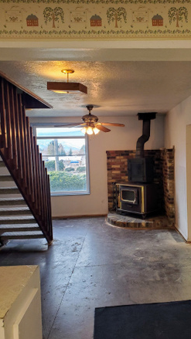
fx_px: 279
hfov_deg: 37.4
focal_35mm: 31
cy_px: 171
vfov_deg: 62.6
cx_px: 128
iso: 200
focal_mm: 4.3
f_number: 2.4
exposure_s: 1/120
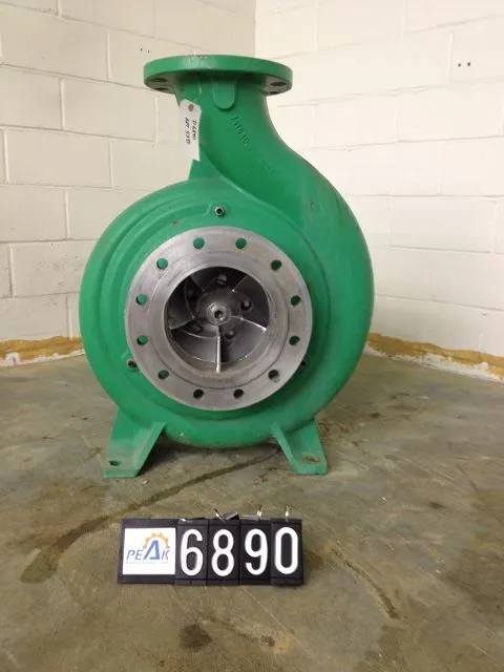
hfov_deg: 40.7
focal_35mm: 35
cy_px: 336
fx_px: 679
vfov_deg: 52.6
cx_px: 252
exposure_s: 1/20
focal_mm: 4.28
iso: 125
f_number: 2.4
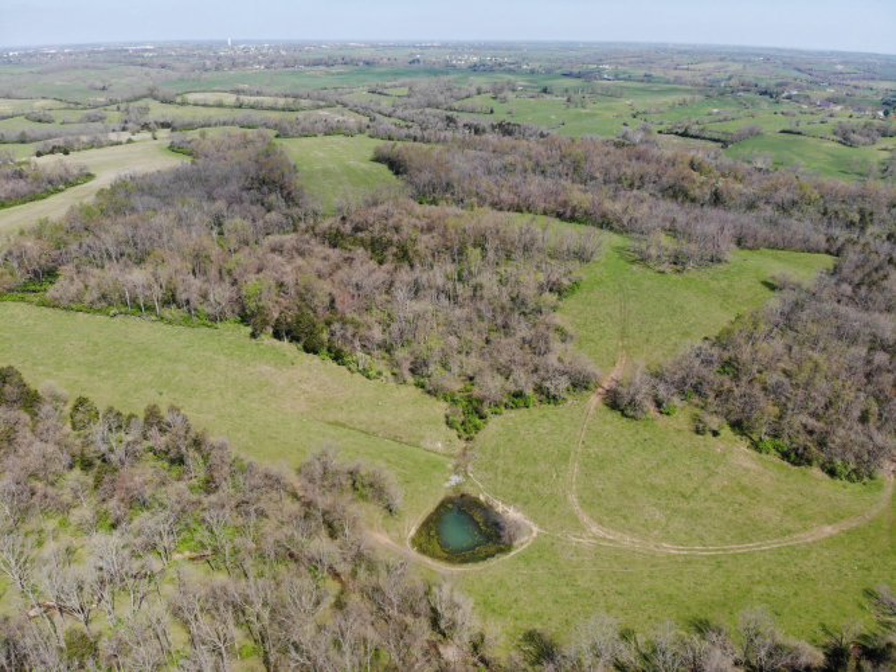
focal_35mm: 24
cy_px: 336
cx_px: 448
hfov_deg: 71.6
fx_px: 621
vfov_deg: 56.8
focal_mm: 4.5
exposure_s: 1/720
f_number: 2.8
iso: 100
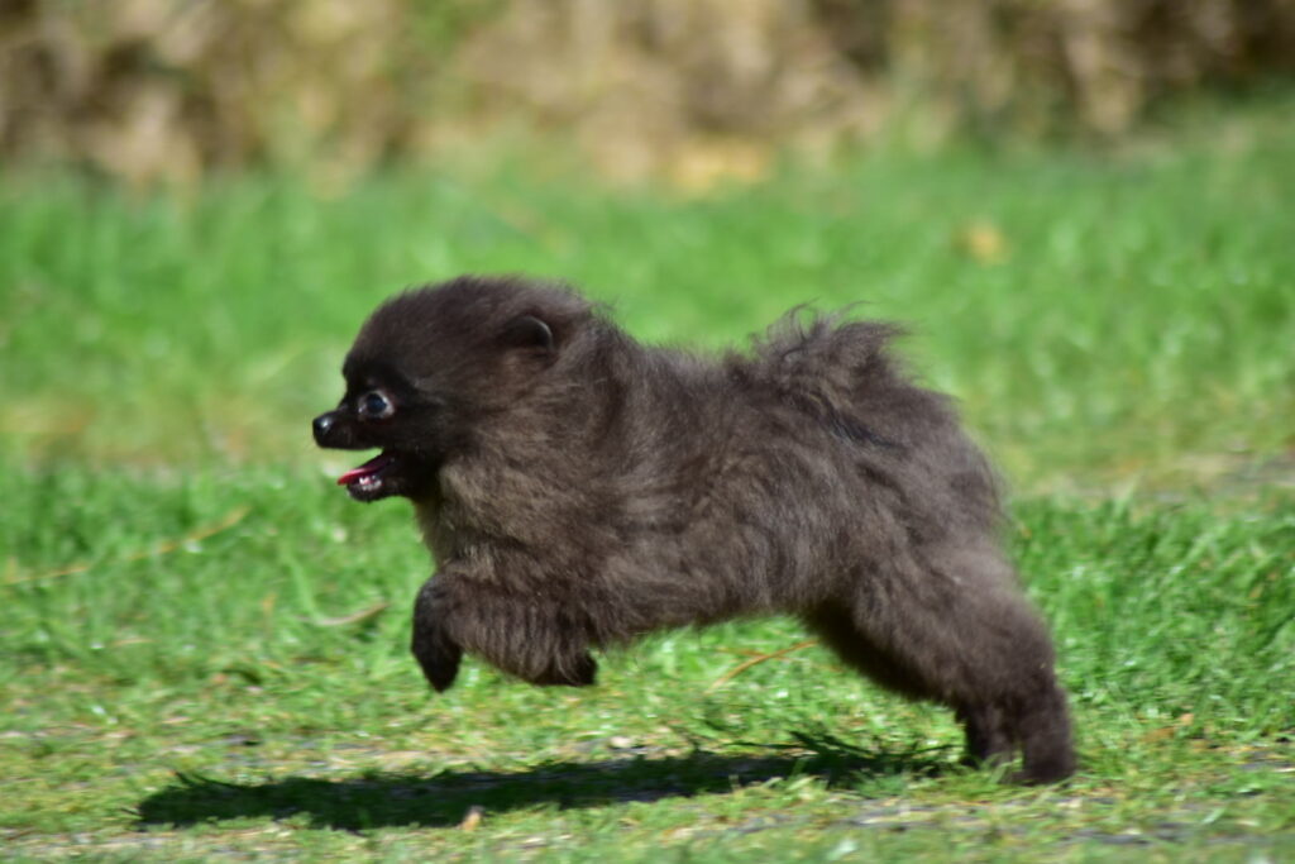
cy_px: 432
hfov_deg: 6.2
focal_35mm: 330
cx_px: 648
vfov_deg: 4.2
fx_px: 11872
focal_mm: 220
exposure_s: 1/640
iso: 100
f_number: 5
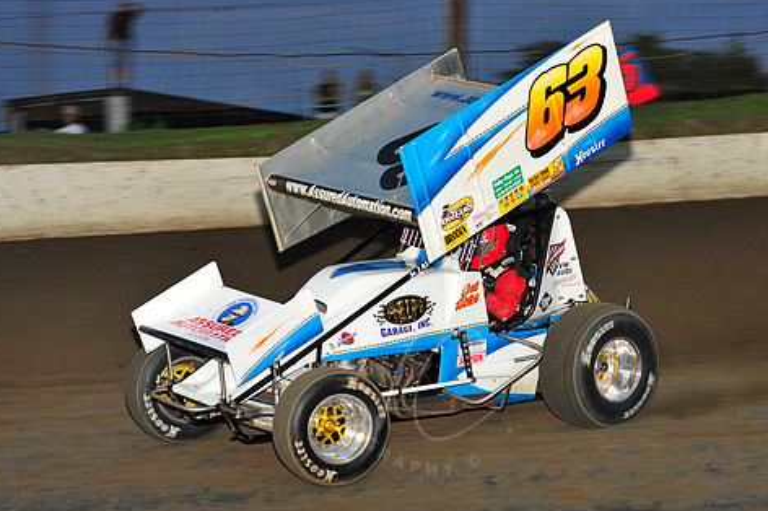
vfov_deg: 11.1
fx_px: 2622
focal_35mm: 123
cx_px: 434
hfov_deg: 16.7
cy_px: 226
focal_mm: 100
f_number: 6.3
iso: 640
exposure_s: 1/320
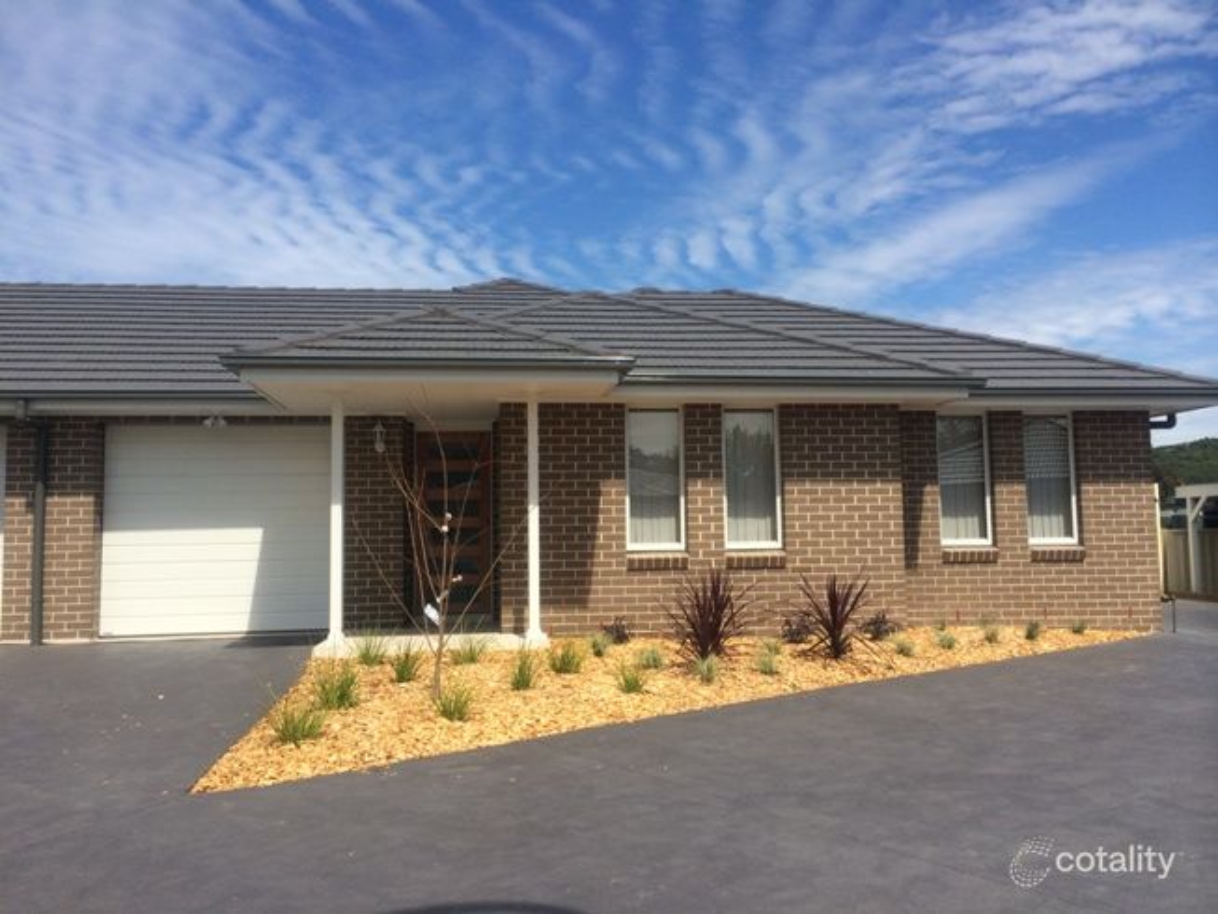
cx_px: 609
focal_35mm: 30
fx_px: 1056
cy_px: 457
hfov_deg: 60.0
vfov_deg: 46.8
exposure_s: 1/2160
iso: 40
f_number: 2.2
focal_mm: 4.12
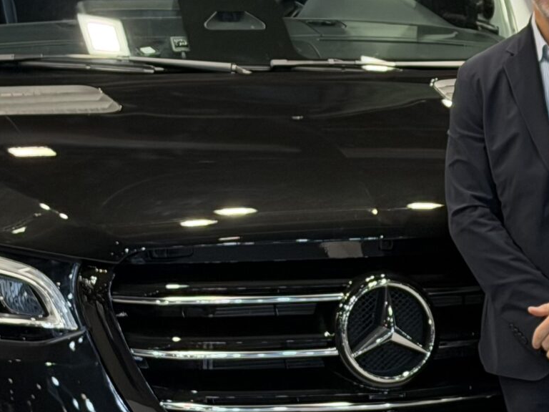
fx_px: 2538
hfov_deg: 12.3
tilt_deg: -3.8
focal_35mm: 160
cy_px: 137
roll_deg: +0.4
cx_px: 376
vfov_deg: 9.3
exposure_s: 1/100
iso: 80
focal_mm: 6.76
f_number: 1.78
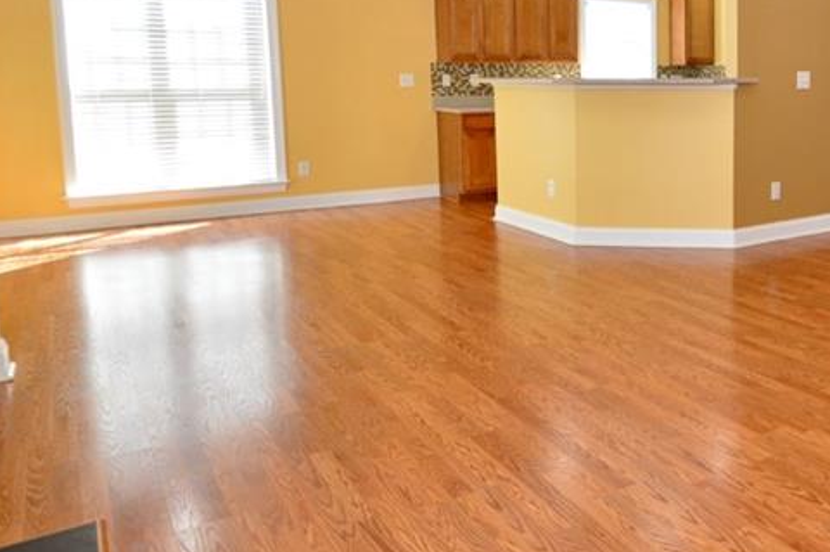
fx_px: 737
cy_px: 161
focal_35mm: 32
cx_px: 706
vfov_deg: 40.2
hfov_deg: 53.3
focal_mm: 10
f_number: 4
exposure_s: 1/60
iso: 400
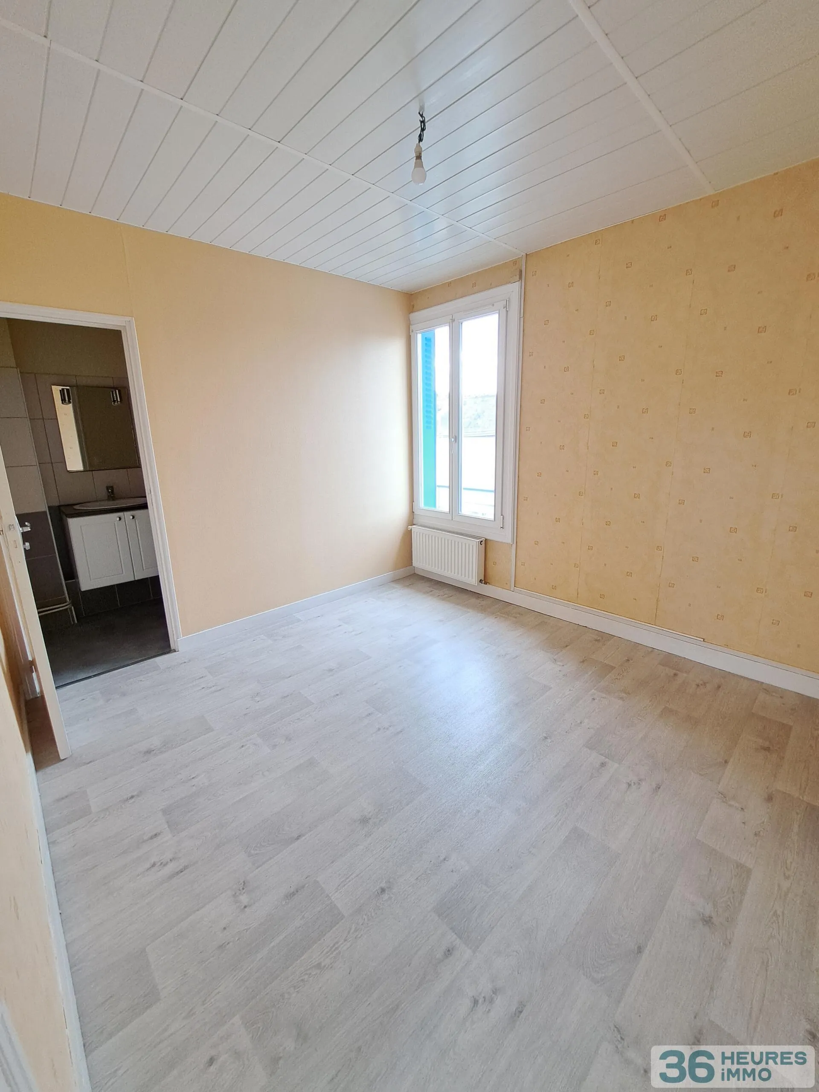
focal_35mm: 13
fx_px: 410
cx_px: 410
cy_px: 546
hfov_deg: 89.9
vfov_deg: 106.2
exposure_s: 1/50
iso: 100
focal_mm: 1.74
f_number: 2.2
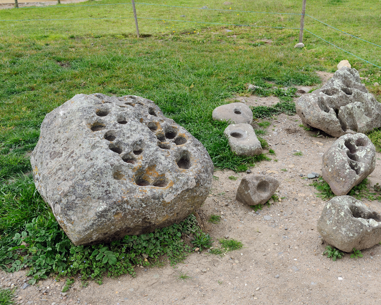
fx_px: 462
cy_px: 152
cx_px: 222
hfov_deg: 44.6
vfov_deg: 36.5
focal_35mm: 41
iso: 200
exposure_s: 1/250
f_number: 8
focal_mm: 36
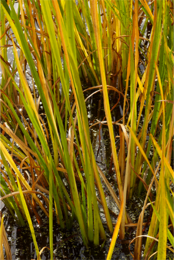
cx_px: 87
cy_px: 130
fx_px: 1087
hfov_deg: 9.1
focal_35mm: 150
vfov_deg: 13.7
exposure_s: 1/160
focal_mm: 100
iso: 320
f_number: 13
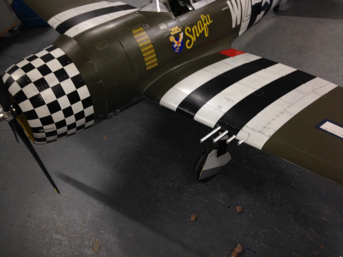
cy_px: 128
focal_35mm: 33
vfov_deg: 42.9
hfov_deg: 55.4
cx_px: 172
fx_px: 327
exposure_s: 1/20
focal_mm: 4.12
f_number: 2.4
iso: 80
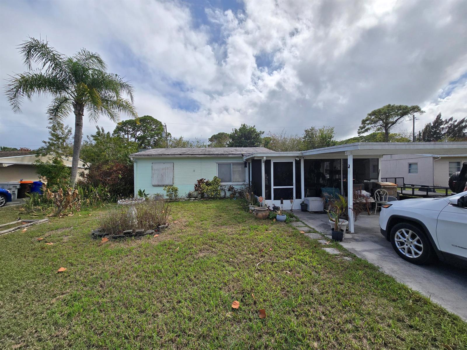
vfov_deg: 89.9
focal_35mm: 13
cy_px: 175
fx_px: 175
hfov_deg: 106.2
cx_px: 234
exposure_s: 1/3042
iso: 50
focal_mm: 2.2
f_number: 2.2
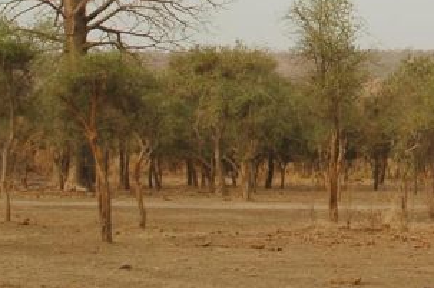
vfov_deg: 7.6
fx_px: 2139
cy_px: -128
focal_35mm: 178
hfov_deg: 11.3
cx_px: 543
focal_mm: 35
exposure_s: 1/80
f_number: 11
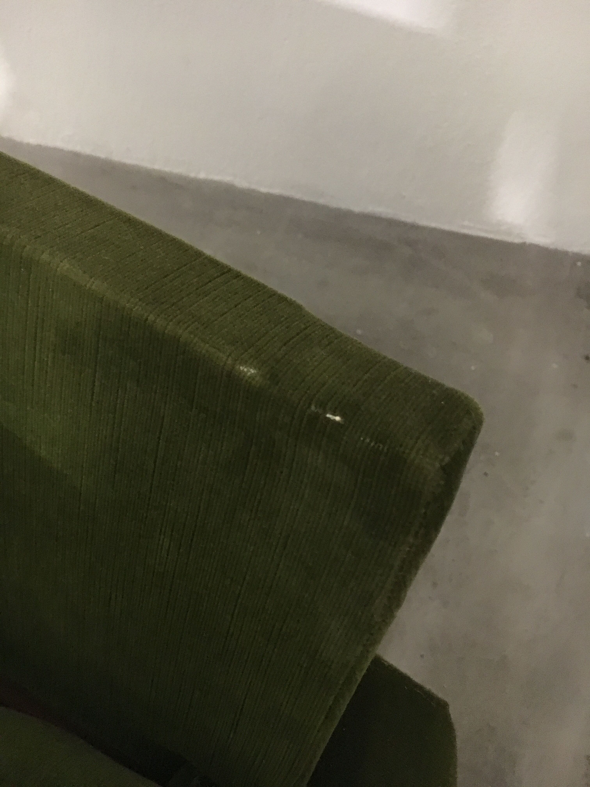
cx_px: 295
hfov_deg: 48.2
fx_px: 659
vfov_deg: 61.7
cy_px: 394
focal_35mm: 29
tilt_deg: -57.9
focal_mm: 4.15
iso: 640
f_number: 2.2
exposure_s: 1/17
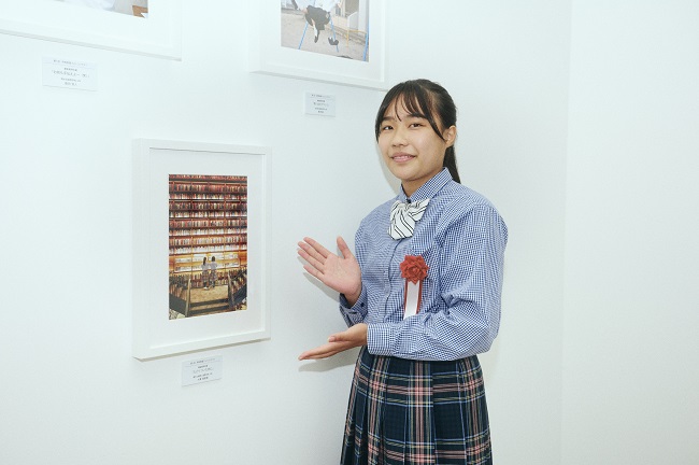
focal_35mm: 40
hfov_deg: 48.5
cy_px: 232
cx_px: 350
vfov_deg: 33.3
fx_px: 776
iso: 400
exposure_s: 1/200
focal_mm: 40
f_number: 8
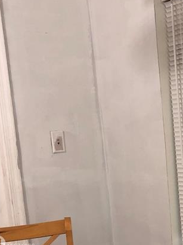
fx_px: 579
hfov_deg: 16.8
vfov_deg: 22.9
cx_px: 250
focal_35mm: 82
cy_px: 247
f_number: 1.8
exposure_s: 1/14
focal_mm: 3.99
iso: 32
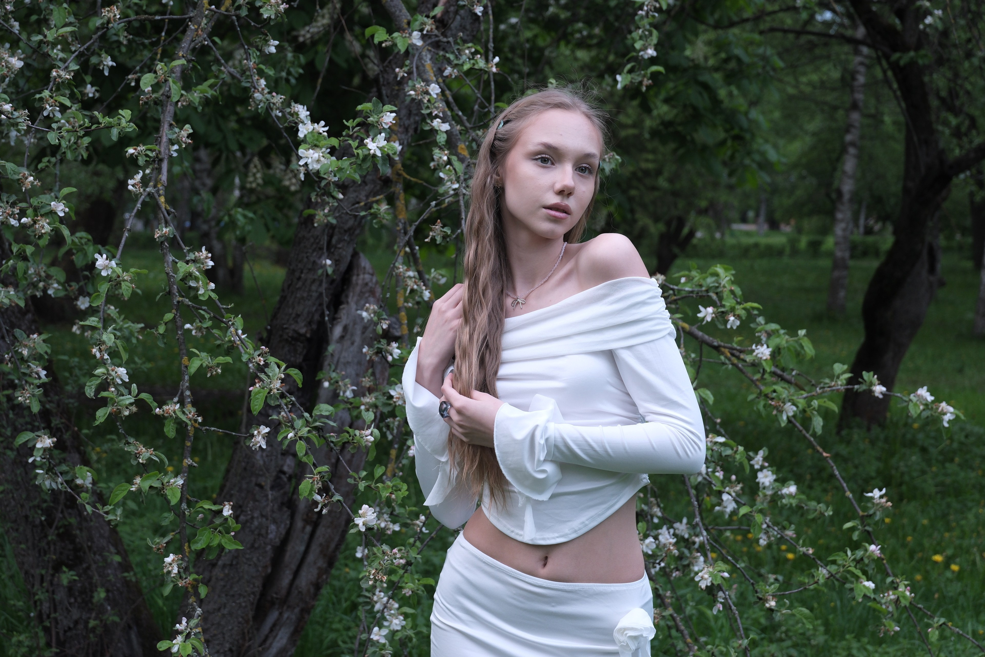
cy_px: 328
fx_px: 1669
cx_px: 492
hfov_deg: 32.9
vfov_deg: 22.3
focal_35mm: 61
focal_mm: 40.8
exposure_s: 1/220
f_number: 4.3
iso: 640
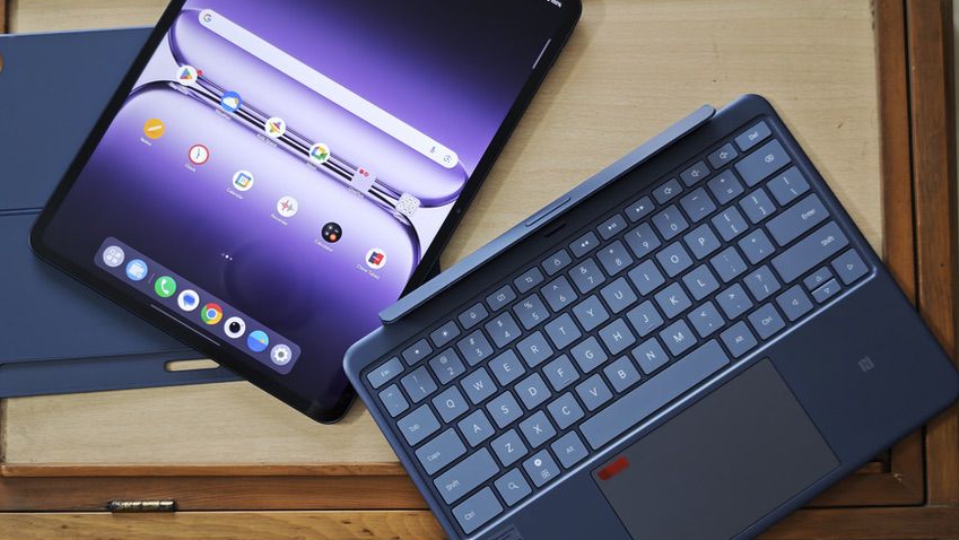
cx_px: 437
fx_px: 1501
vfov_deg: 20.4
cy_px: 235
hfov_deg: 35.4
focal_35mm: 59
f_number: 1.63
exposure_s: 1/50
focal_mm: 8.72
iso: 250
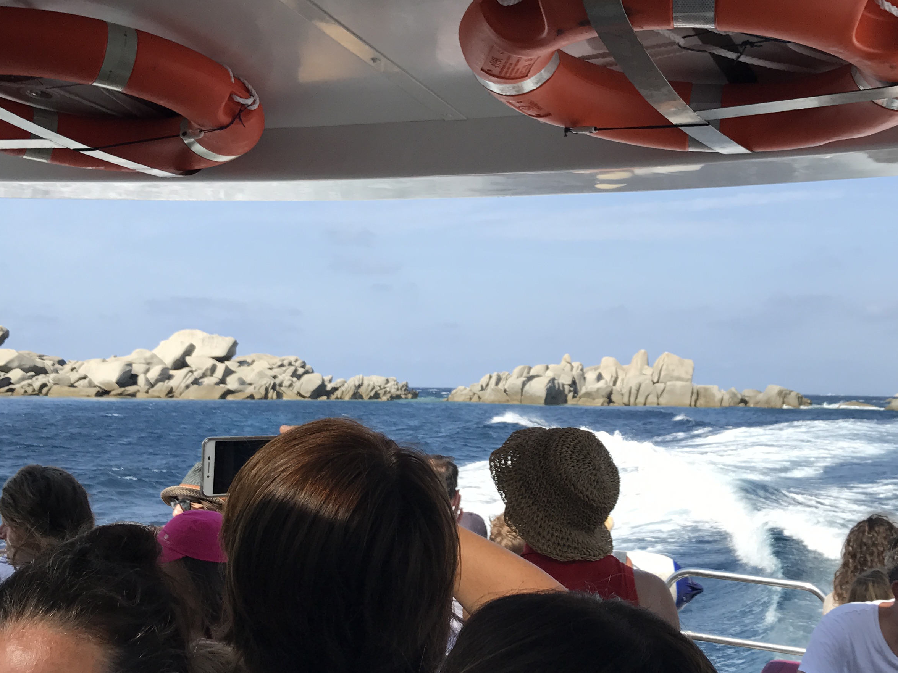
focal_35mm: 48
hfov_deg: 39.6
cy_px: 339
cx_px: 514
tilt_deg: +3.2
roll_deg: -0.5
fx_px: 1245
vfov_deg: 30.3
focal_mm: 3.99
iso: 20
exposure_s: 1/1597
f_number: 1.8
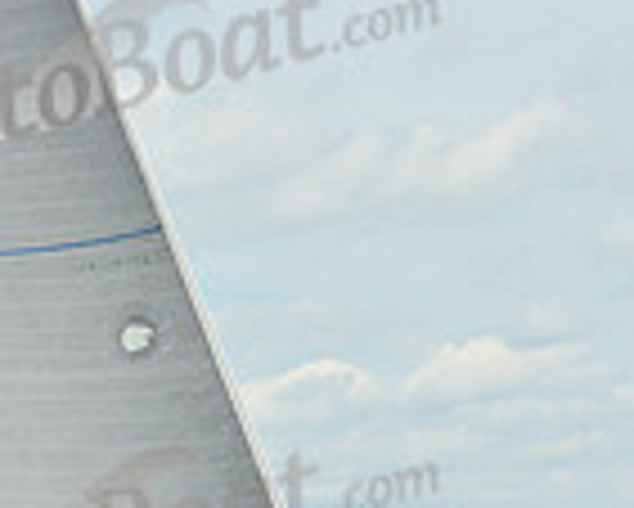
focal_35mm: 317
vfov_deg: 4.9
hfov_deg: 6.0
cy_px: 371
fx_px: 5952
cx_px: -423
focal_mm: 82
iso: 320
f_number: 11
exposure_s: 1/1250
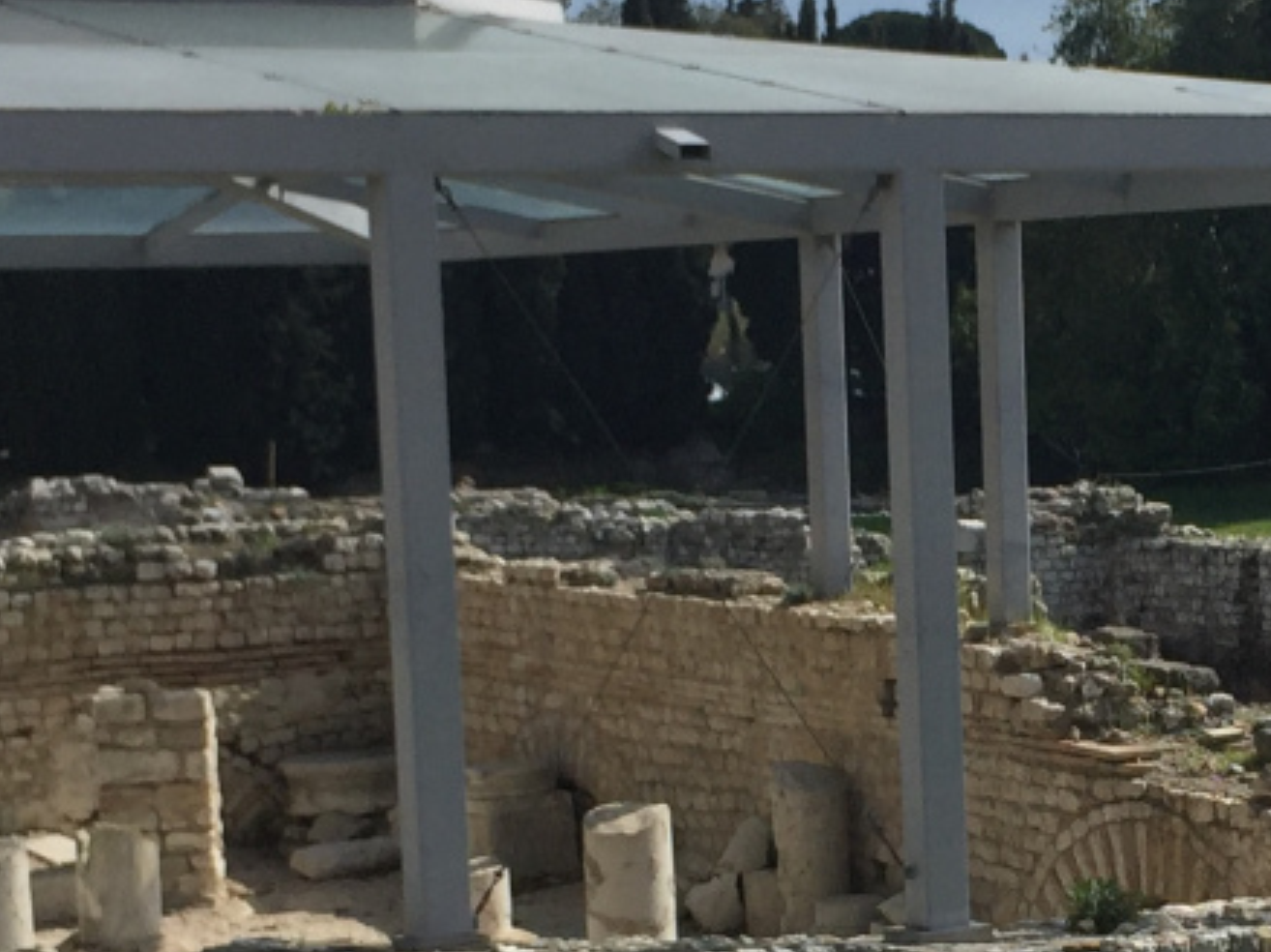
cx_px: 1146
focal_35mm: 106
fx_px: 3890
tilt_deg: -7.0
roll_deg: +1.2
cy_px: 804
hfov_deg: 18.3
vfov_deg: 13.9
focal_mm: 4.15
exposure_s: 1/3300
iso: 32
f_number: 2.2
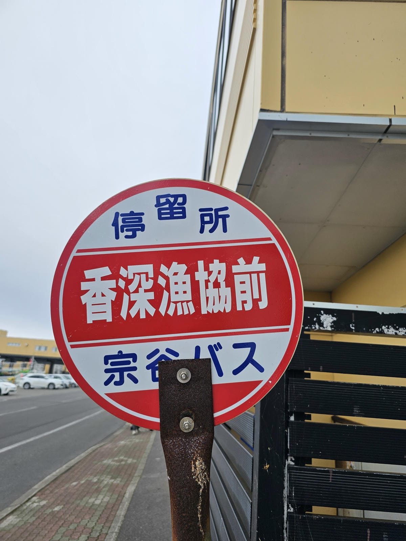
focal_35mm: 23
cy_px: 270
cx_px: 203
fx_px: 360
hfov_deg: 58.9
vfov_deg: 73.9
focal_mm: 6.3
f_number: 1.7
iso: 10
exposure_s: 1/167
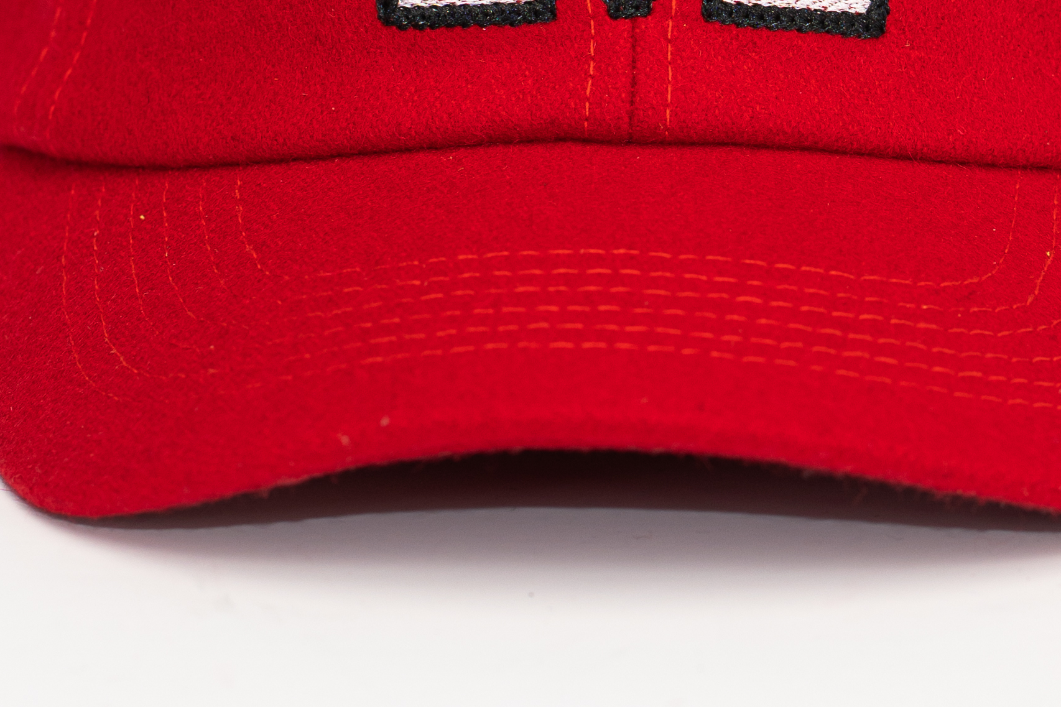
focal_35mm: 299
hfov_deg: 6.9
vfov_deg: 4.6
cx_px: 824
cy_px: -295
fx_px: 8811
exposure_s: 1/200
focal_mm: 85
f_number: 5
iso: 160
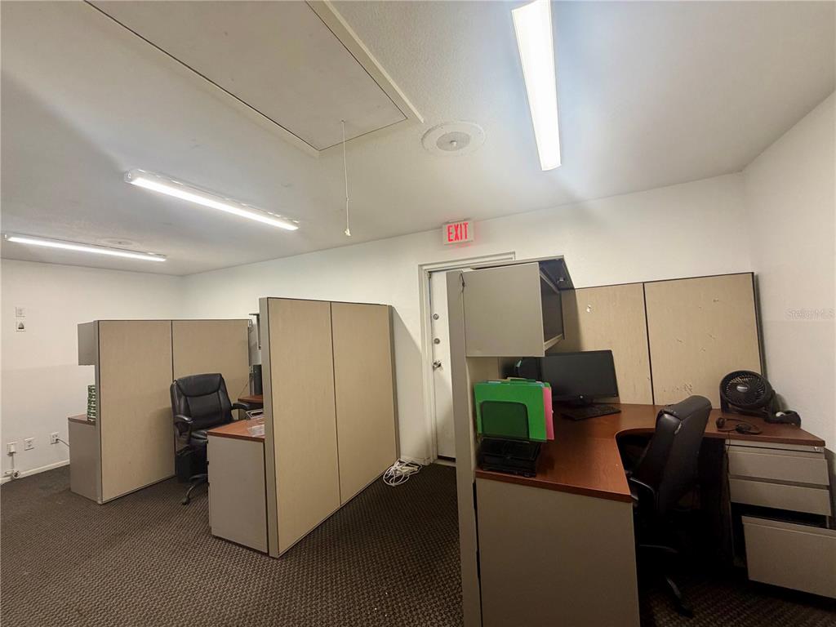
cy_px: 314
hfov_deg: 102.1
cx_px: 418
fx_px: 338
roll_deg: +3.1
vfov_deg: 85.7
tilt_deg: +2.4
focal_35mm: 14
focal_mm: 2.22
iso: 200
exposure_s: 1/60
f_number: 2.2
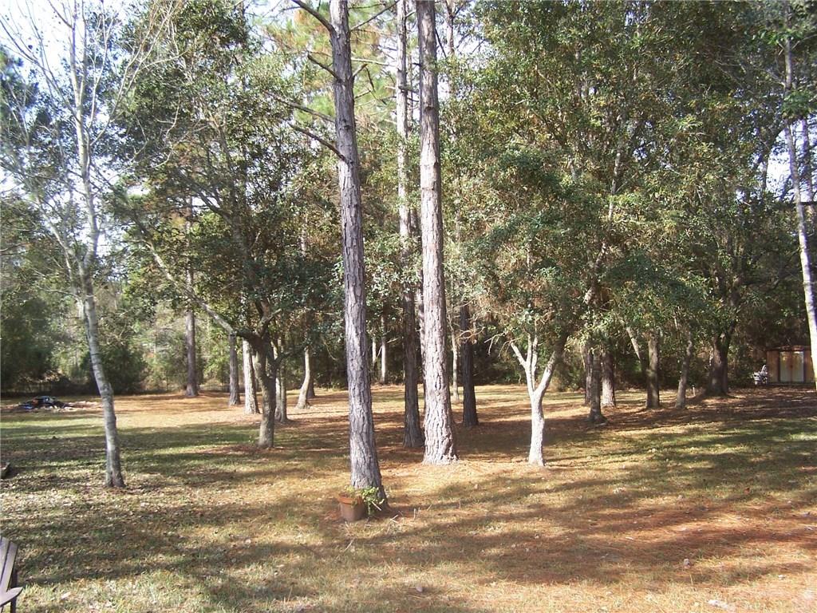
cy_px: 306
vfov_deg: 37.7
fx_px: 897
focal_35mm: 38
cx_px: 408
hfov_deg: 49.0
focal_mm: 6.3
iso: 80
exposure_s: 1/250
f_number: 2.8
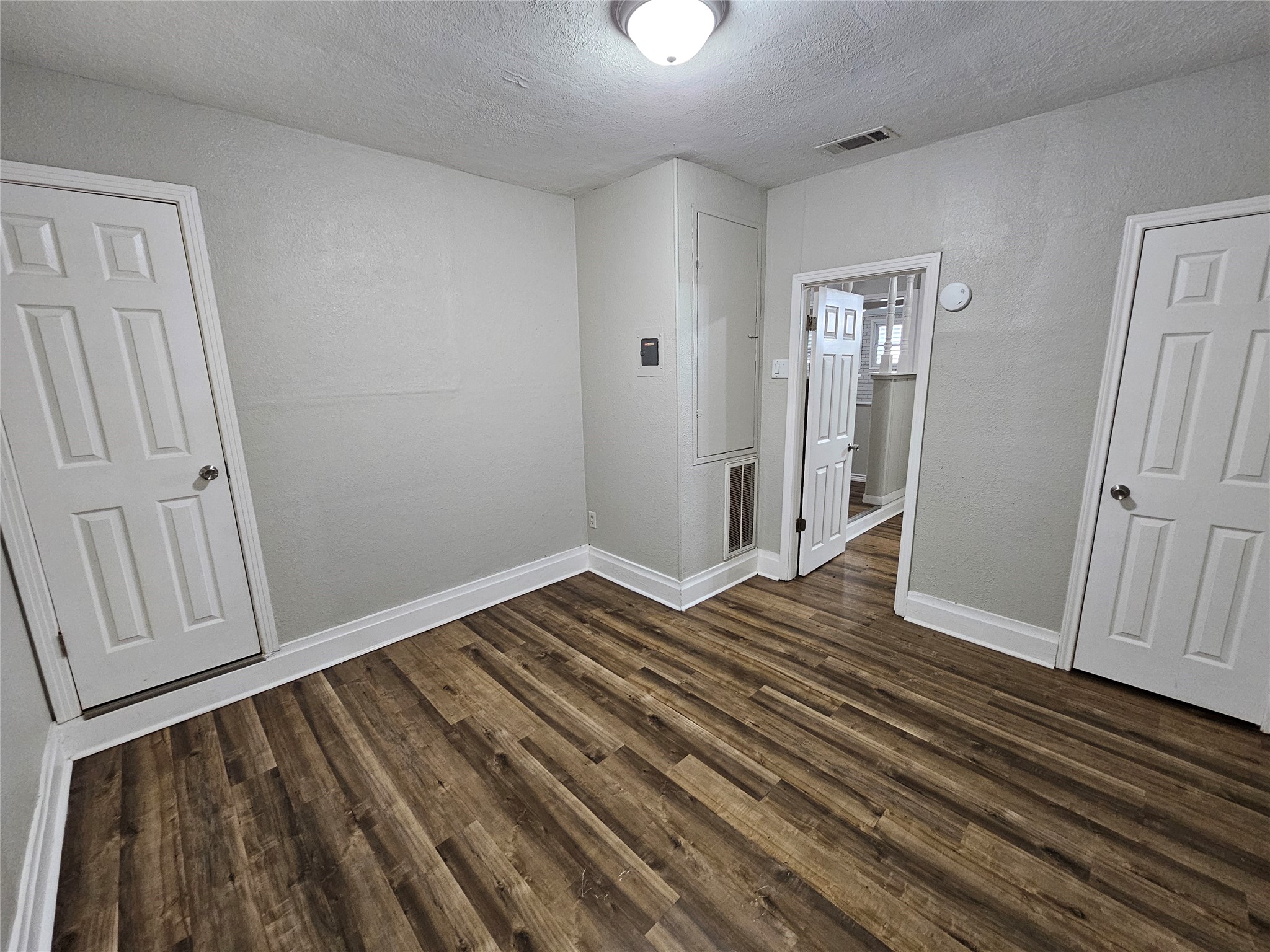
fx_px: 477
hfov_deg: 106.2
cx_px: 635
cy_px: 476
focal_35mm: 13
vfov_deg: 89.9
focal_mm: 2.2
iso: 400
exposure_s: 1/30
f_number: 2.2
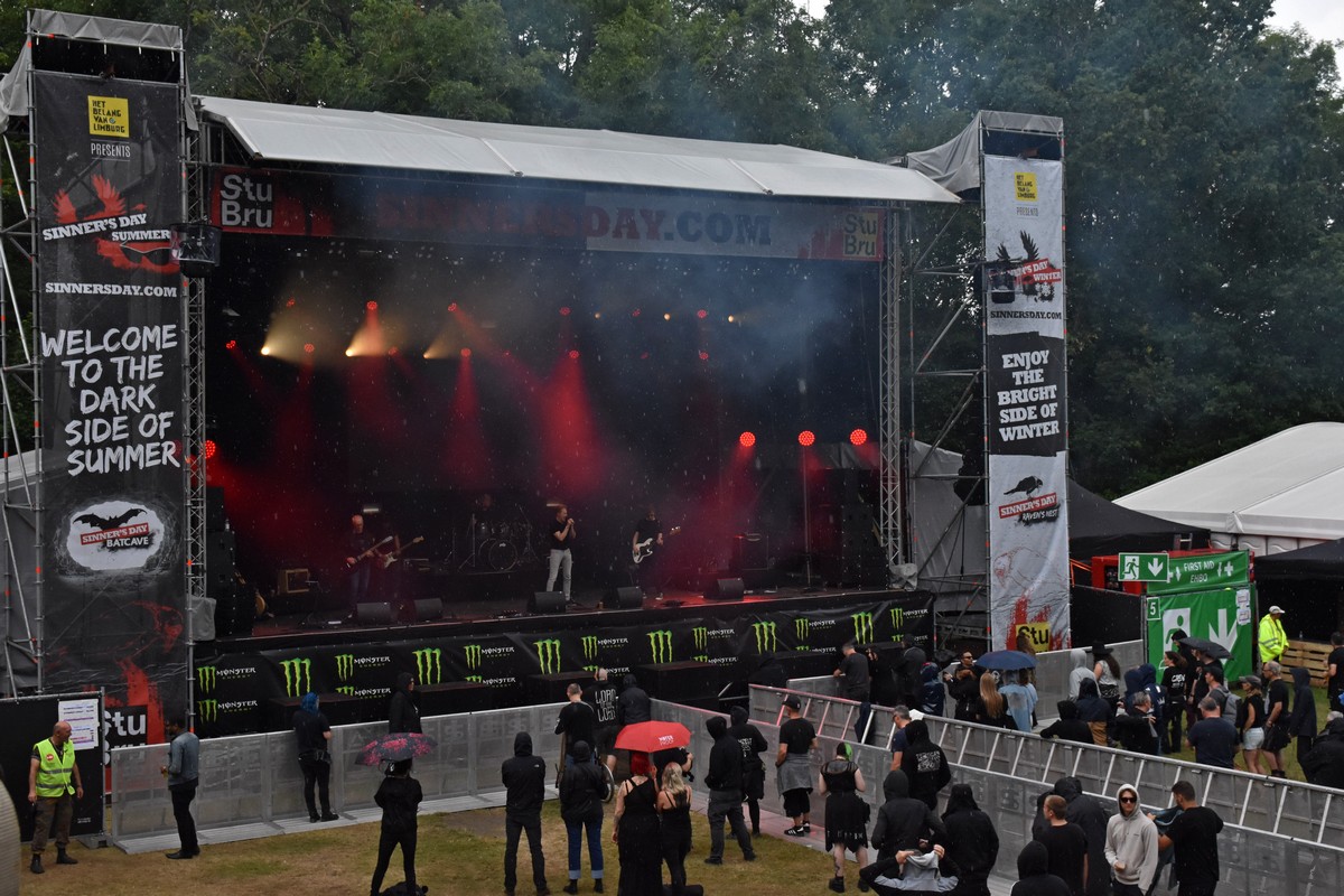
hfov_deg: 45.0
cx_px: 672
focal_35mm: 44
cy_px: 448
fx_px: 1624
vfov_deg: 30.8
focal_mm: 29
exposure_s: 1/1000
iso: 1250
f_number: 7.1
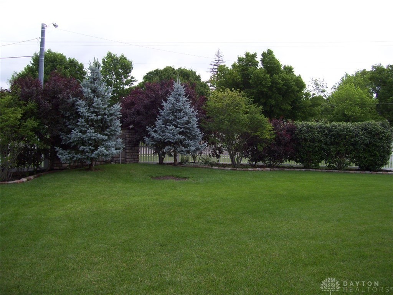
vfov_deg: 39.7
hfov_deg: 51.4
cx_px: 196
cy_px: 148
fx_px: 409
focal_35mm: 36
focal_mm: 6
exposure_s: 1/400
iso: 80
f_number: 2.7
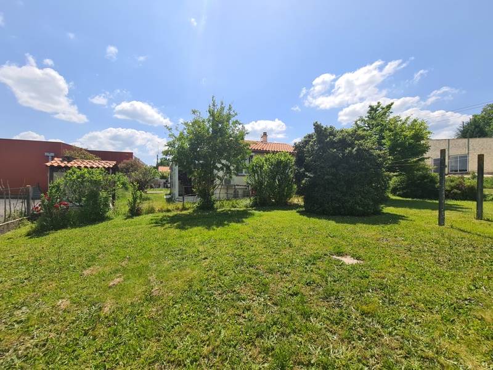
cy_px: 185
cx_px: 246
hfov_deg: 106.2
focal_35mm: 13
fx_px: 185
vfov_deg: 89.9
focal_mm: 2.2
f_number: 2.2
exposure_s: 1/2080
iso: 50
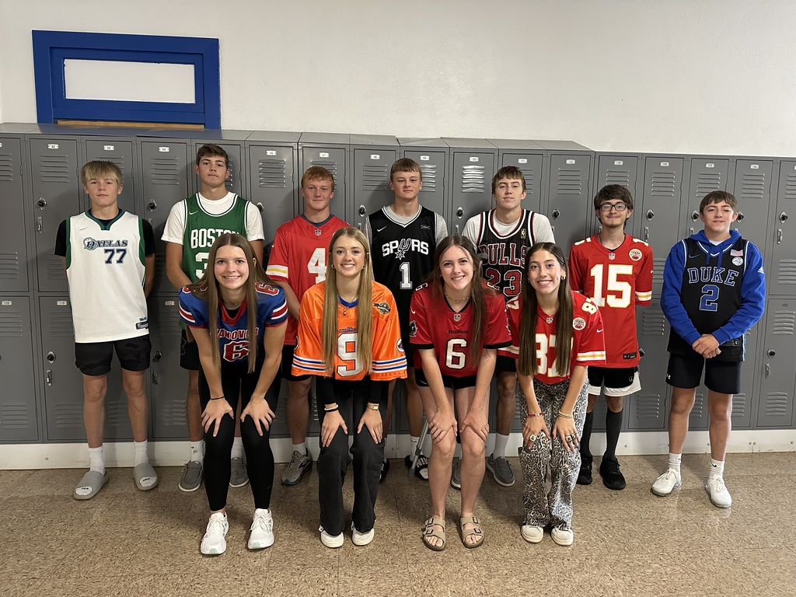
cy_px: 298
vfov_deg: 56.8
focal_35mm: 24
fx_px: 552
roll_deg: -1.3
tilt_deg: -6.7
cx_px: 398
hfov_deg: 71.6
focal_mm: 6.86
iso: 640
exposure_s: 1/60
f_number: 1.78
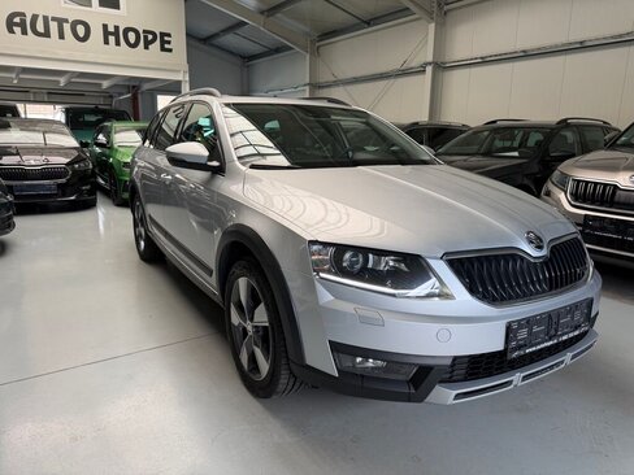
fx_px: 440
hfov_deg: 71.6
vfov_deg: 56.8
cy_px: 238
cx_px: 317
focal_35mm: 24
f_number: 1.78
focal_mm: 6.76
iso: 125
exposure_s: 1/121
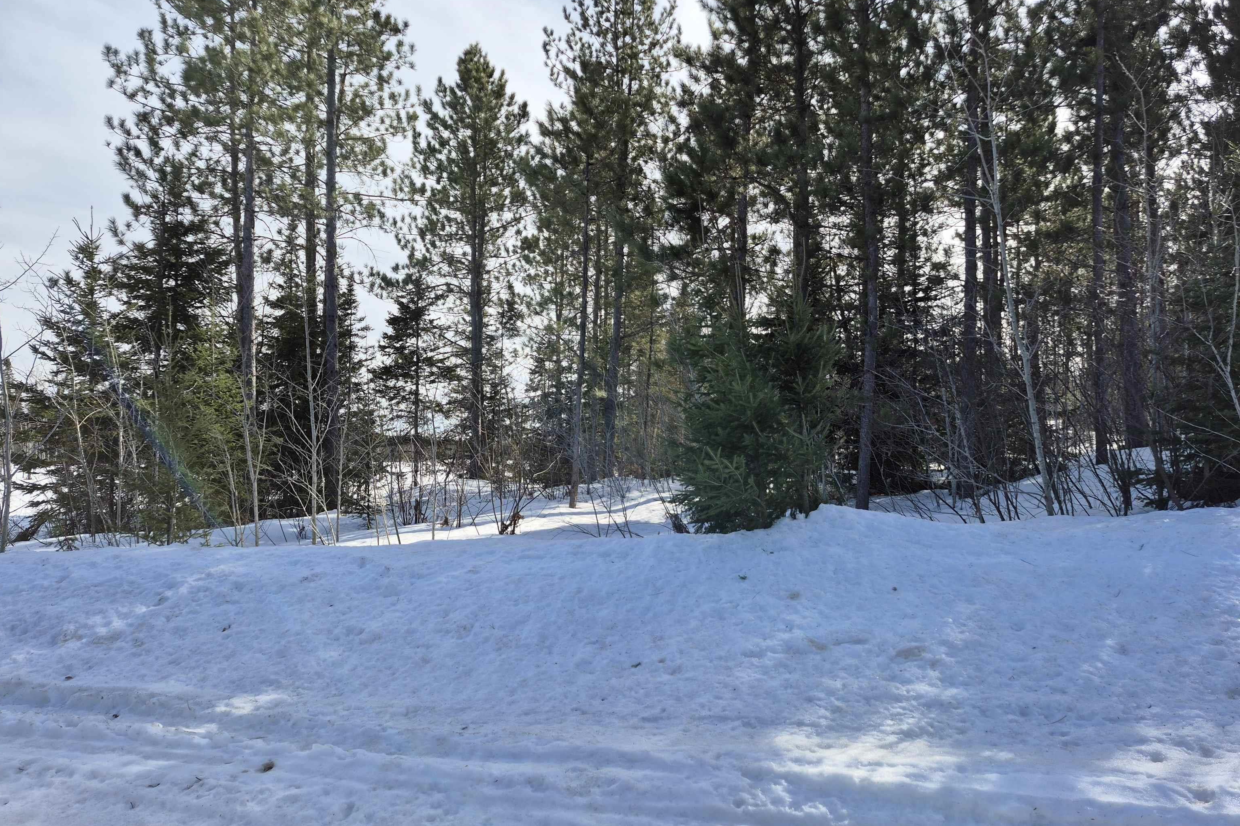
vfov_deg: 53.1
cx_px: 618
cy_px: 409
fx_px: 827
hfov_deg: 73.7
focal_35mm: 24
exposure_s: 1/1388
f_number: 1.8
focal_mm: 5.4
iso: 25
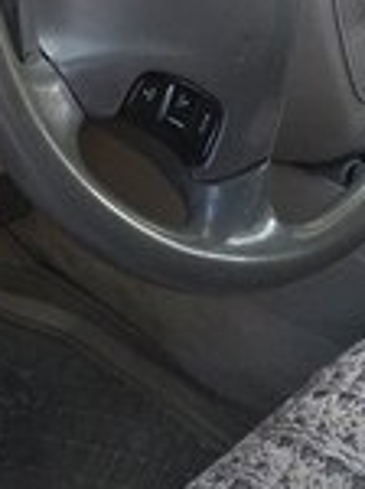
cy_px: -82
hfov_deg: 17.1
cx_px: 199
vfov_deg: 21.3
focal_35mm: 86
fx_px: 1213
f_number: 2.2
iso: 250
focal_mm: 3.83
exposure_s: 1/50
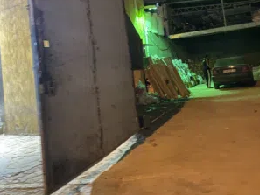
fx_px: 263
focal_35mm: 35
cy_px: 60
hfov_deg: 52.6
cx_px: 130
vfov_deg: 40.1
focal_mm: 4.25
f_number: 1.8
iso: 1000
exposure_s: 1/17
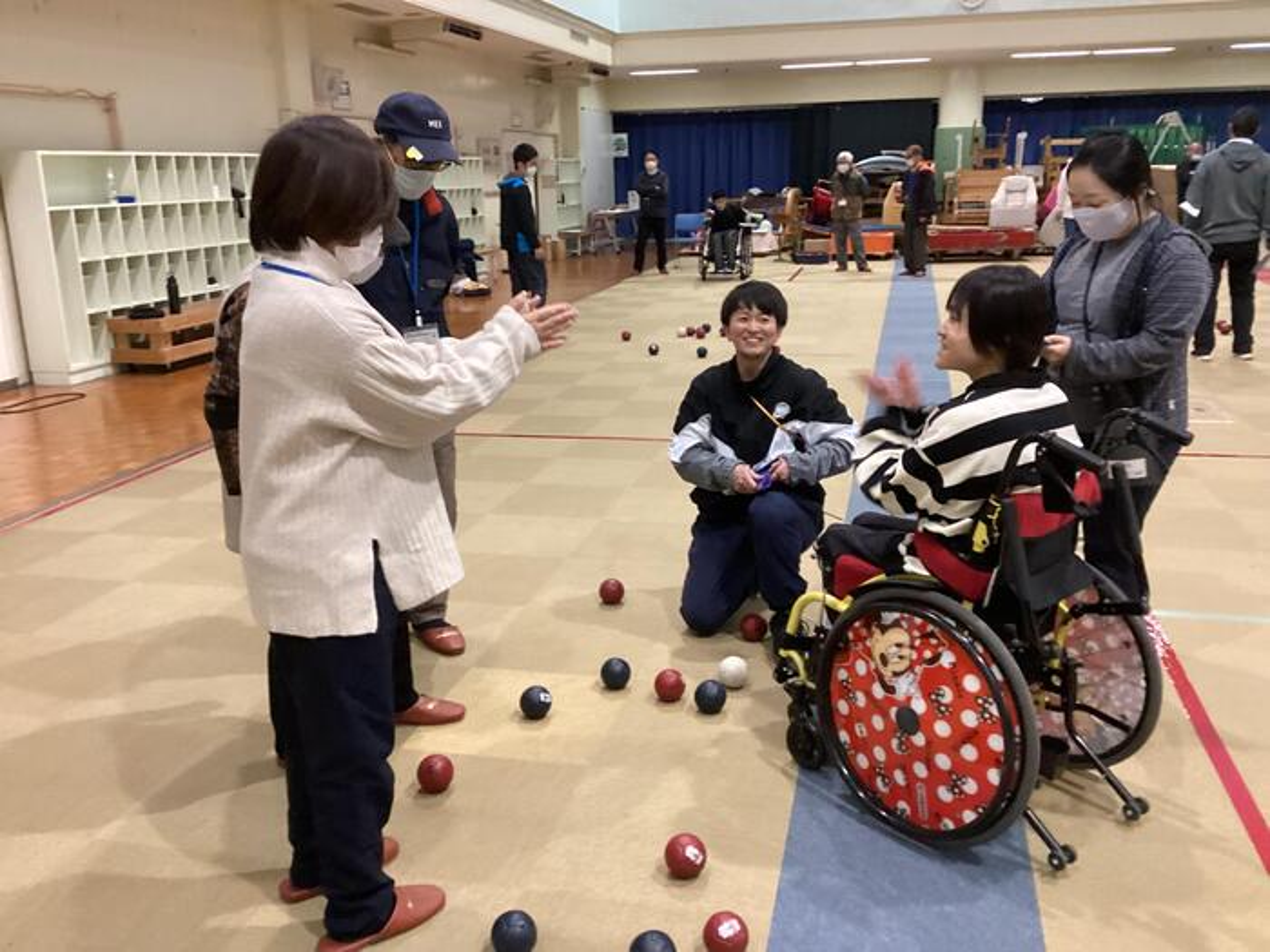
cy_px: 476
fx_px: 1137
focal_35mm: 31
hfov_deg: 58.4
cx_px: 635
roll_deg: -0.3
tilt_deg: -17.4
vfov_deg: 45.4
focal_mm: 3.3
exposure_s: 1/60
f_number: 2.4
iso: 400
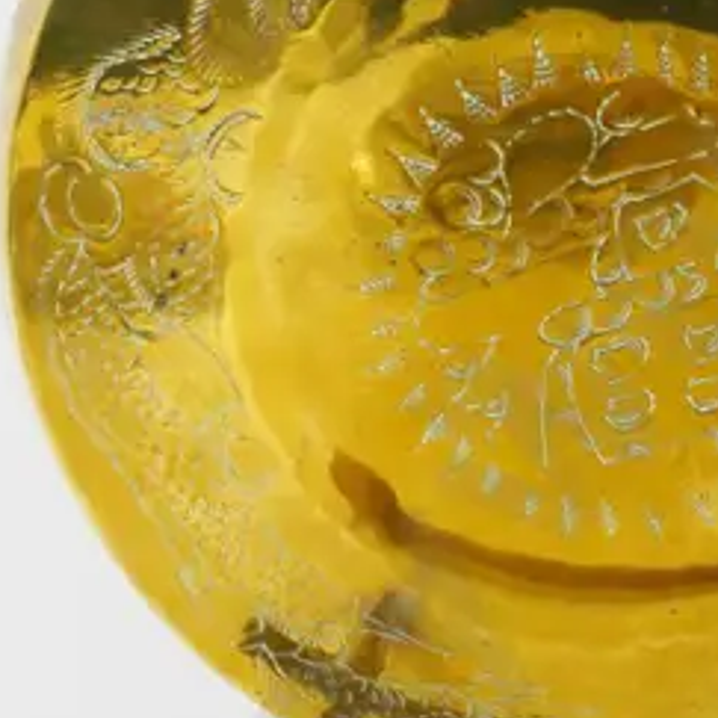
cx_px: 597
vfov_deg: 11.7
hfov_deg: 11.7
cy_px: 384
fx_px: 3497
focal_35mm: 149
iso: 1600
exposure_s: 1/50
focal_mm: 20
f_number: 5.6
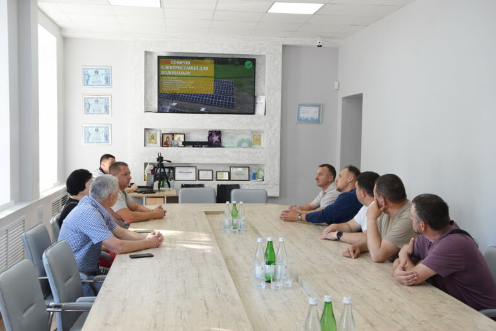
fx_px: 579
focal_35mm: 42
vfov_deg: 31.9
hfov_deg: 46.4
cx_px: 248
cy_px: 166
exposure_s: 1/100
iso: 400
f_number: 5
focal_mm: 28
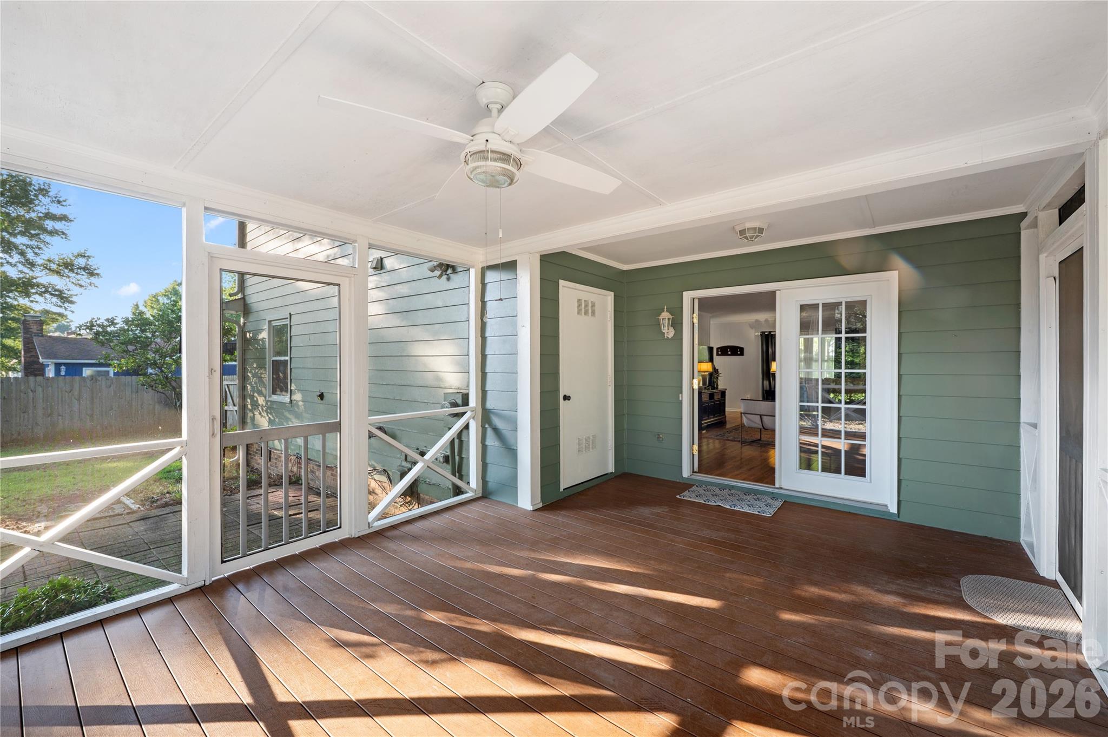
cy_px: 368
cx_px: 554
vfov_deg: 81.1
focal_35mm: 14
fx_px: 431
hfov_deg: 104.3
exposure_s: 1/3
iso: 200
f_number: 8
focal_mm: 14
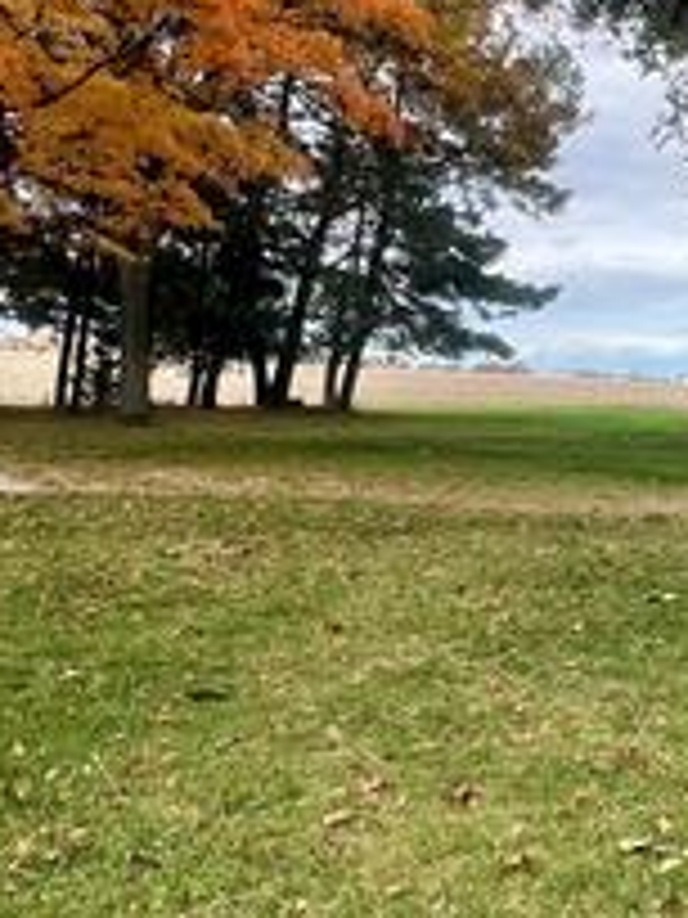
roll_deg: -3.4
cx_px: 701
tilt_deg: +0.8
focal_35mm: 49
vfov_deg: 38.8
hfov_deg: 27.8
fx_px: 1299
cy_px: 369
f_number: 1.8
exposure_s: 1/381
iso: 32
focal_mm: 1.57
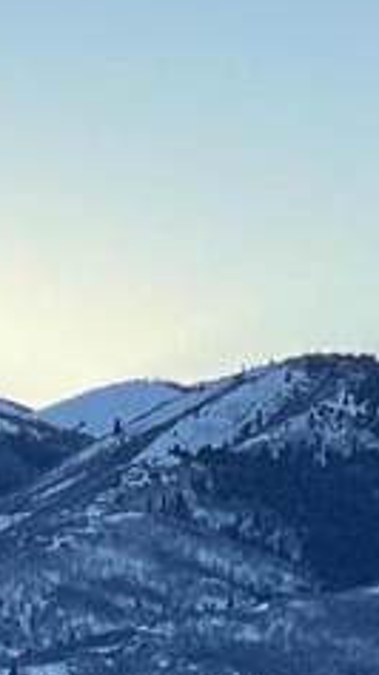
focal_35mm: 306
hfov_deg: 3.8
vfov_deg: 7.0
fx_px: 5477
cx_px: -761
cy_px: 923
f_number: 2
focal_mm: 6
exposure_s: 1/799
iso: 25
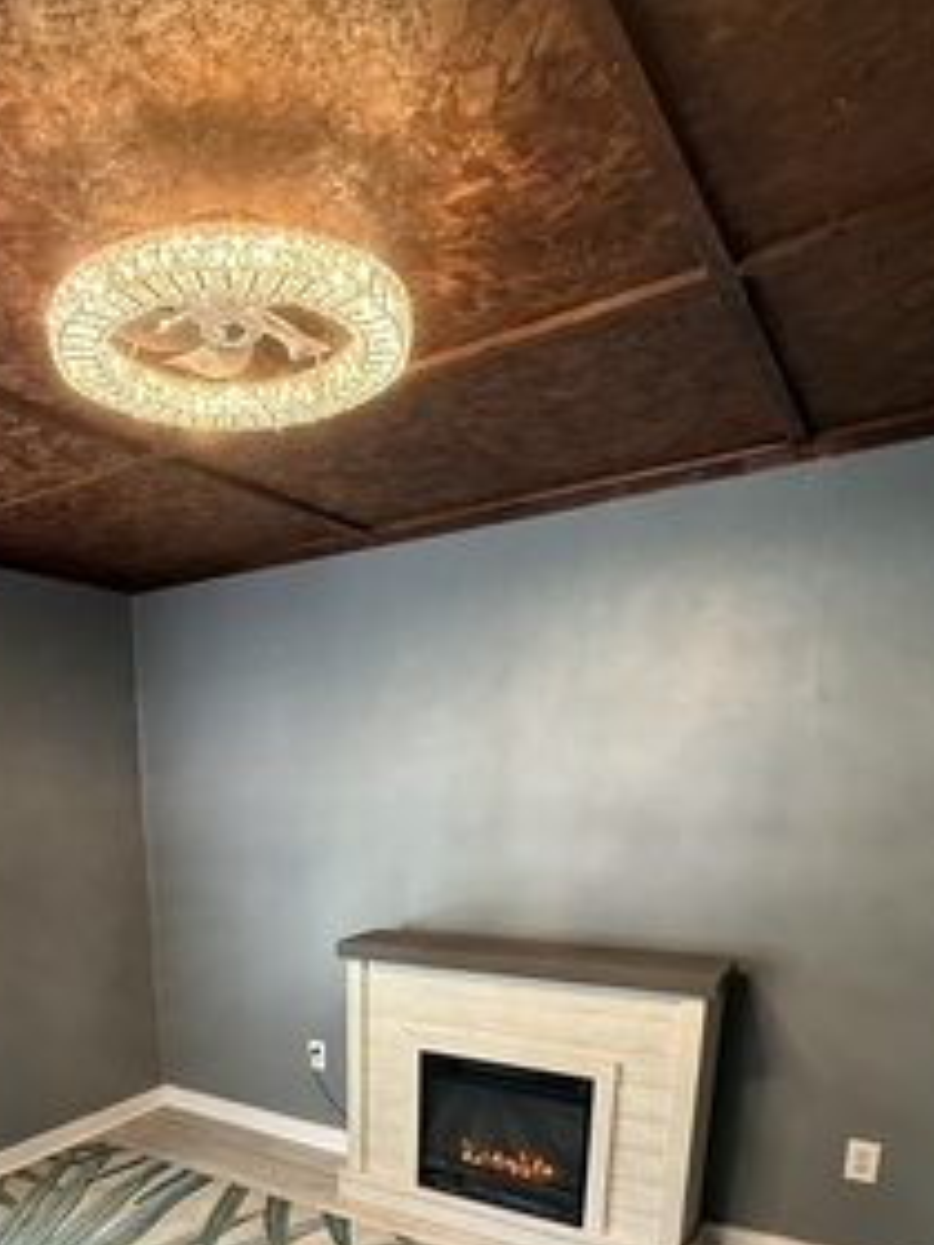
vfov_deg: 62.3
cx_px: 269
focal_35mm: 25
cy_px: 1032
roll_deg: +1.4
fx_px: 899
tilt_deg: -15.6
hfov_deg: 53.1
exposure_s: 1/60
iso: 500
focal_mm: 2.22
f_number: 2.2
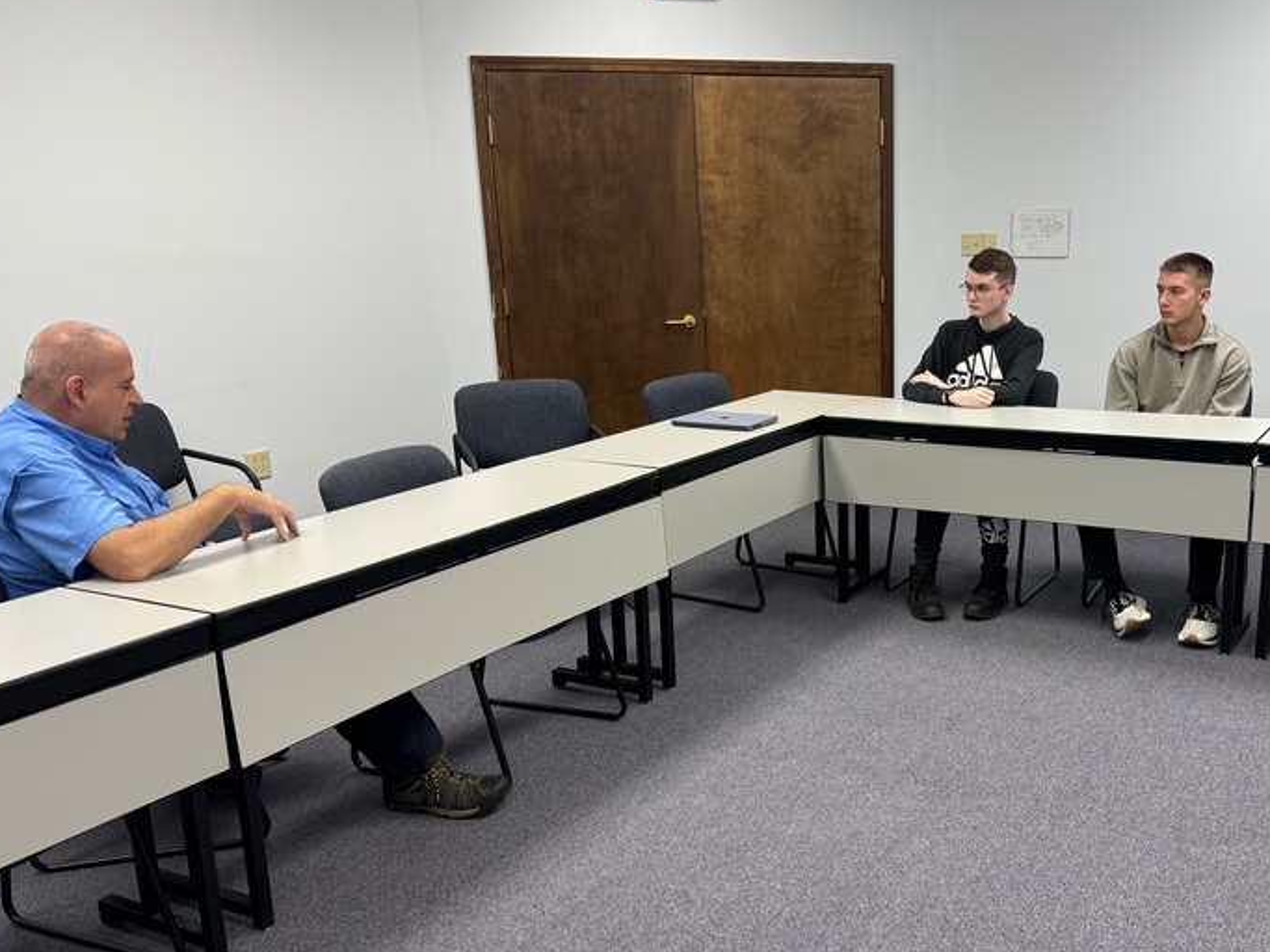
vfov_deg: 39.6
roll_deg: +2.0
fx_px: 1321
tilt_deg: -13.6
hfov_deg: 50.5
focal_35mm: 36
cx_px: 842
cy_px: 541
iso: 100
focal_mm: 6.76
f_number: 1.78
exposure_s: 1/120
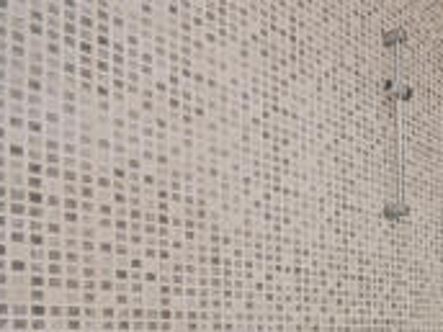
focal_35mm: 40
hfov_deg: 34.8
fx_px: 512
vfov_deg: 31.9
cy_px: 362
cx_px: 559
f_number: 7.1
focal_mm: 10
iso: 250
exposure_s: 1/40
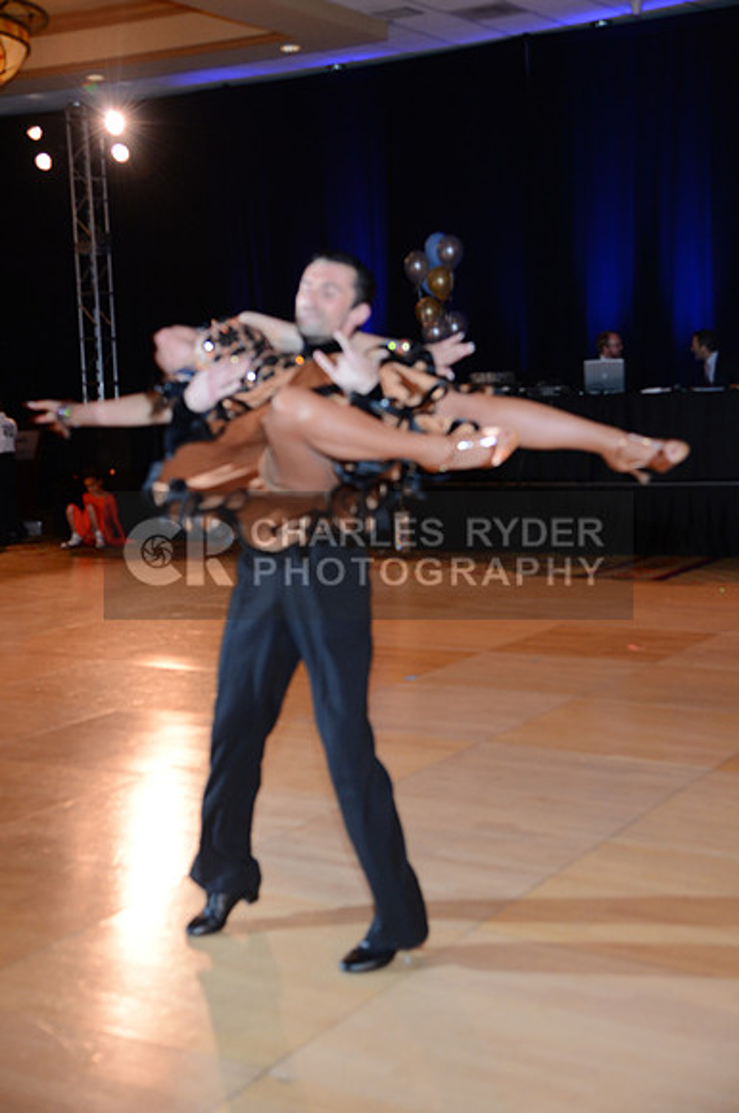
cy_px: 556
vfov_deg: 39.6
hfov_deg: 26.9
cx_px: 370
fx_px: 1544
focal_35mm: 50
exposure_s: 1/200
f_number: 4.5
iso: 2000
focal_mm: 50
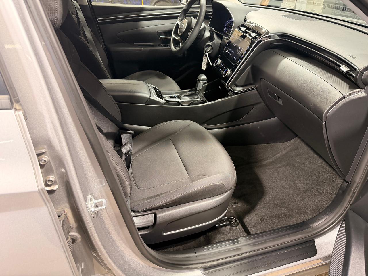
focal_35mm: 24
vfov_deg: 56.8
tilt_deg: -32.9
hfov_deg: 71.6
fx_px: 255
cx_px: 184
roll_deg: -0.3
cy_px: 138
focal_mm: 6.76
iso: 250
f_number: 1.78
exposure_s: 1/60
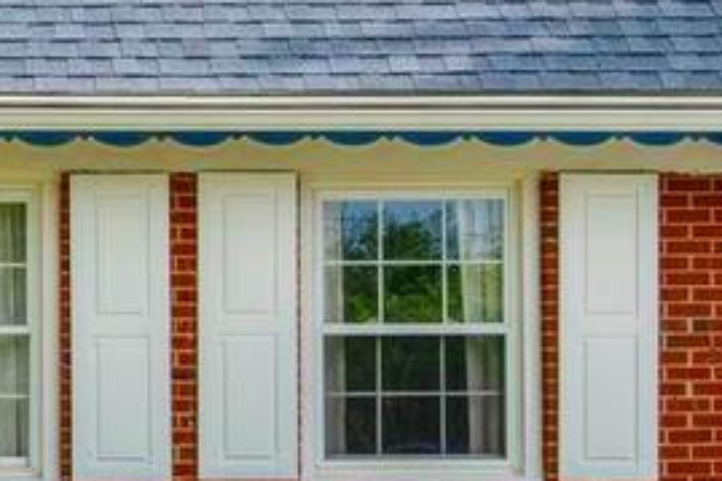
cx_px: -225
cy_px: 167
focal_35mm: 107
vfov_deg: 12.8
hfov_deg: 17.8
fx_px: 2145
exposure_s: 1/1250
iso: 200
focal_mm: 20
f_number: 7.1
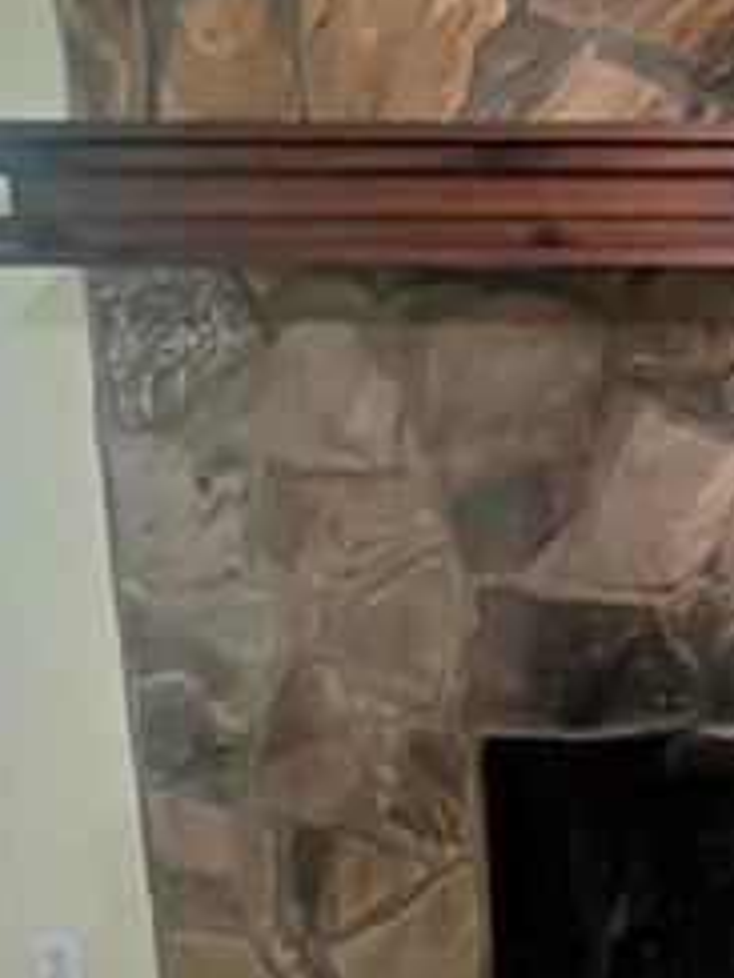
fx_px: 1159
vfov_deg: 45.8
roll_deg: -1.5
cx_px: 762
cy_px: 477
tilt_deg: -10.7
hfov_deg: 31.9
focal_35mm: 41
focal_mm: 1.57
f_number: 1.8
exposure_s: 1/30
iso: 1250
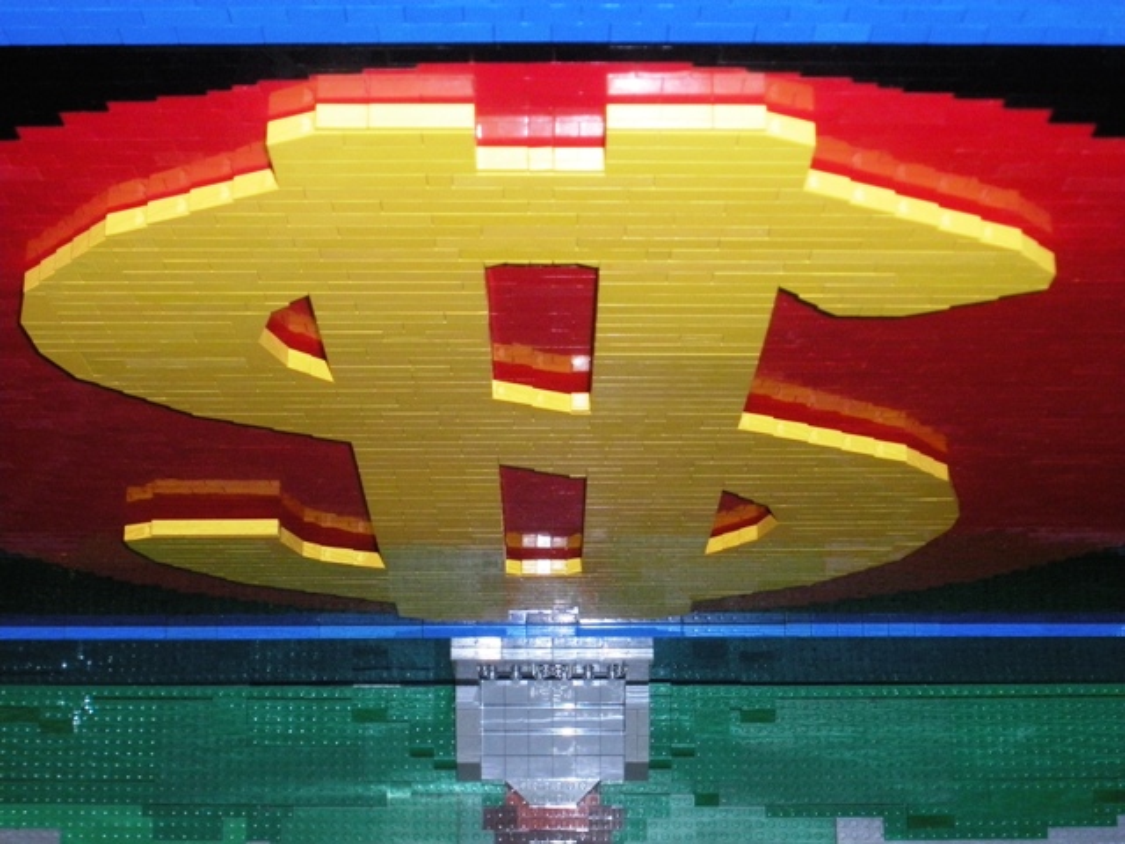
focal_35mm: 62
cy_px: 422
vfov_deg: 23.7
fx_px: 2015
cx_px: 562
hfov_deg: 31.2
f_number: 4.6
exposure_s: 1/125
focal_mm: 11.2
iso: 400
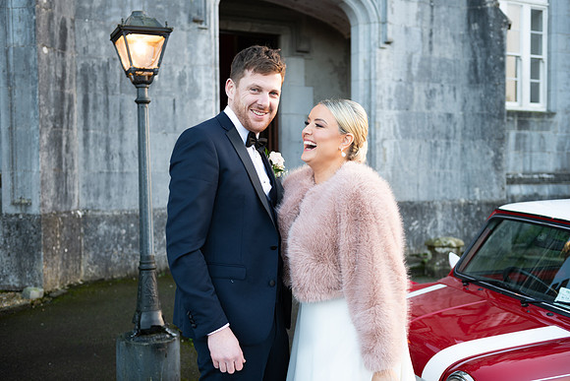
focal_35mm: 42
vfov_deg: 31.9
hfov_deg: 46.4
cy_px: 190
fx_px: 665
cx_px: 285
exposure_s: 1/160
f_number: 3.5
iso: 250
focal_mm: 42
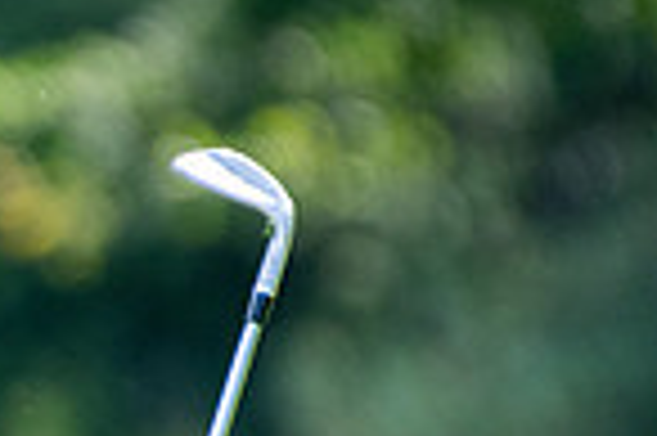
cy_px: 784
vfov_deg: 0.5
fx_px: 47907
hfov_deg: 0.8
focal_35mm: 2628
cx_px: -454
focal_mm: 440
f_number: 5.6
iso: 1250
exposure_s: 1/1250
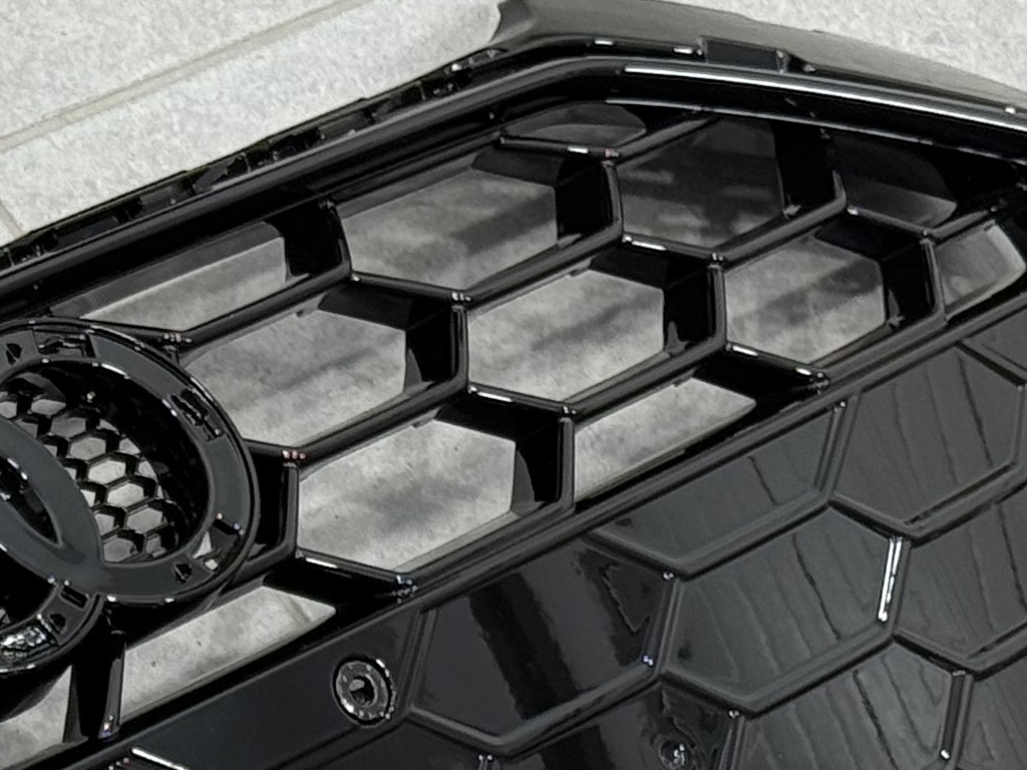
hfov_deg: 10.2
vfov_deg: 7.7
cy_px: 1203
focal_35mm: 189
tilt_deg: -56.8
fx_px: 5607
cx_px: -318
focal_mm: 6.76
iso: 50
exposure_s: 1/121
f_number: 1.78
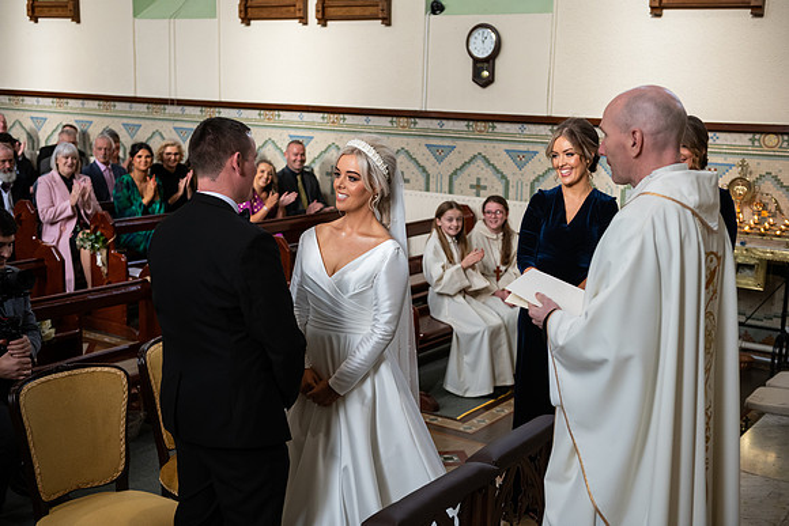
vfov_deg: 29.9
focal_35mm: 45
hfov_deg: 43.6
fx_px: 986
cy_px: 263
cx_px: 394
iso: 1000
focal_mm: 45
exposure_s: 1/400
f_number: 3.5
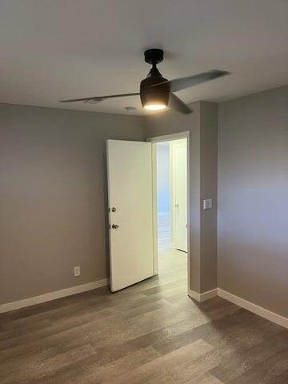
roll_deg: +1.3
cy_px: 192
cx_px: 144
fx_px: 288
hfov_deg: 53.1
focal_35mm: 26
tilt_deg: -4.0
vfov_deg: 67.3
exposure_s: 1/60
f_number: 1.6
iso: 250
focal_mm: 5.1
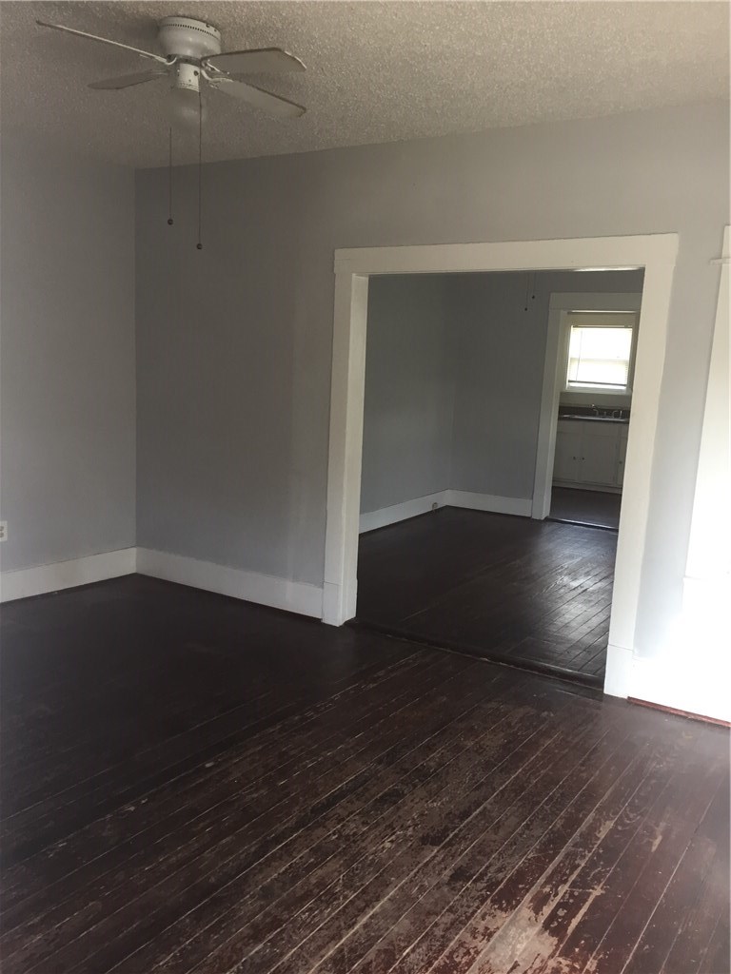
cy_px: 487
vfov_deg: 61.7
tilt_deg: -10.0
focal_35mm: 29
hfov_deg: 48.2
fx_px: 817
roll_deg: -2.7
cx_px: 366
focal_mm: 4.15
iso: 64
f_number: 2.2
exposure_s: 1/30
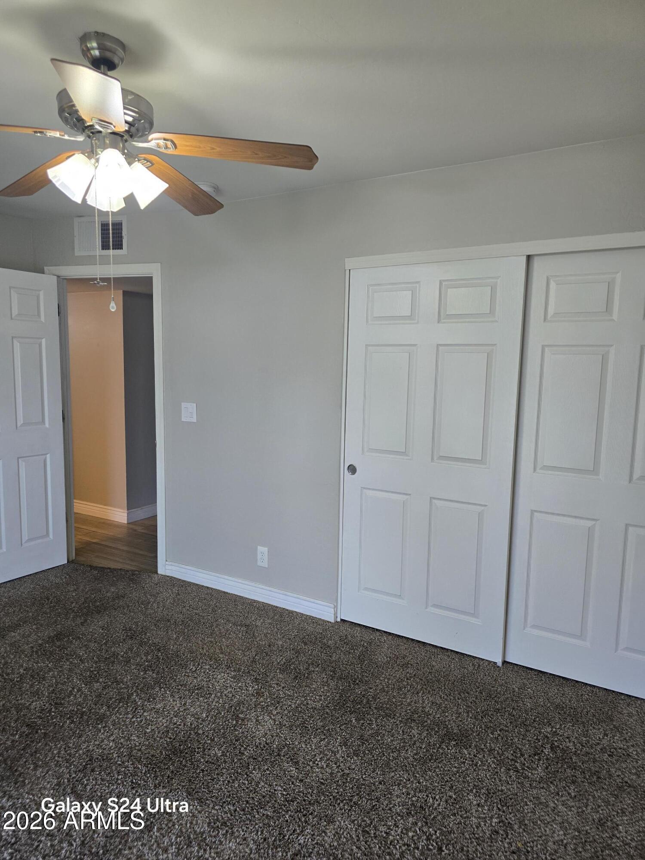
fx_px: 571
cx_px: 322
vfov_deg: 73.9
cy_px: 430
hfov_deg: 58.9
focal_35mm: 23
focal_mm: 6.3
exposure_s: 1/120
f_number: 1.7
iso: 125
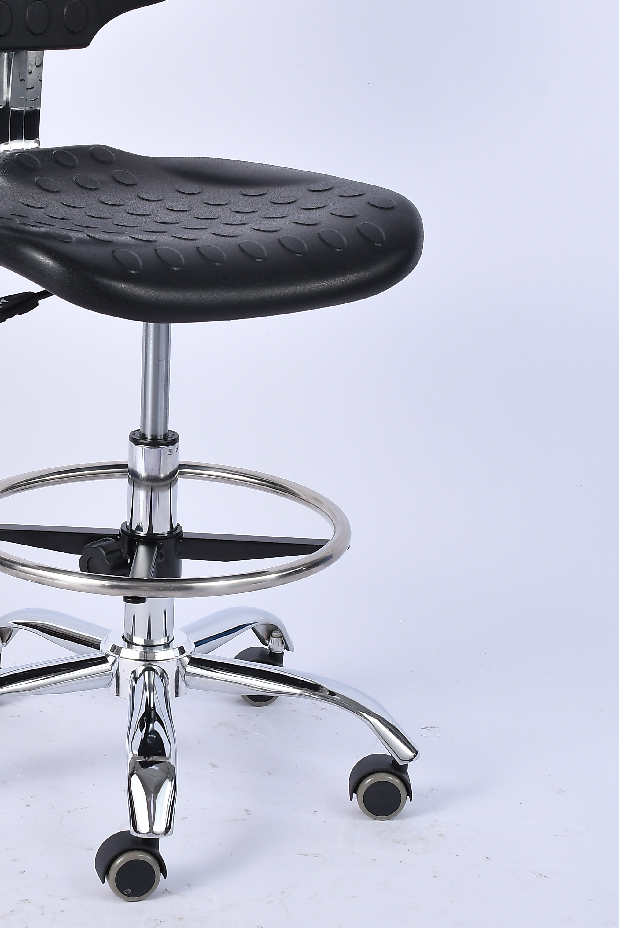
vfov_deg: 18.5
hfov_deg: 12.4
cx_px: 160
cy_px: 266
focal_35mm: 110
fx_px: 2837
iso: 125
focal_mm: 40
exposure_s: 1/125
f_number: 9
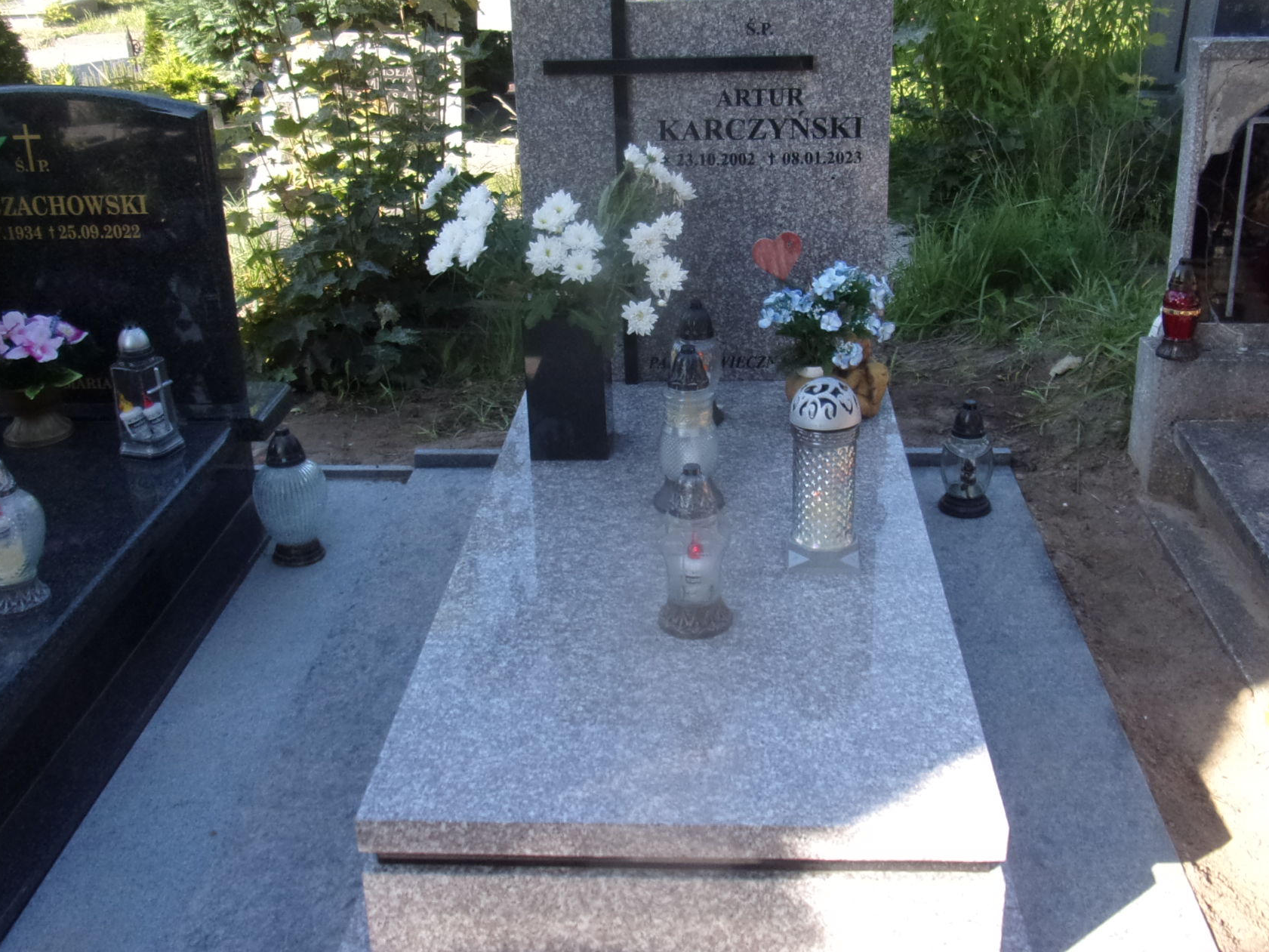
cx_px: 679
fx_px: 1356
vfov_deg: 38.6
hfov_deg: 50.1
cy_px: 393
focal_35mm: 37
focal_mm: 4.3
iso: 80
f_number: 3.3
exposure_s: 1/200
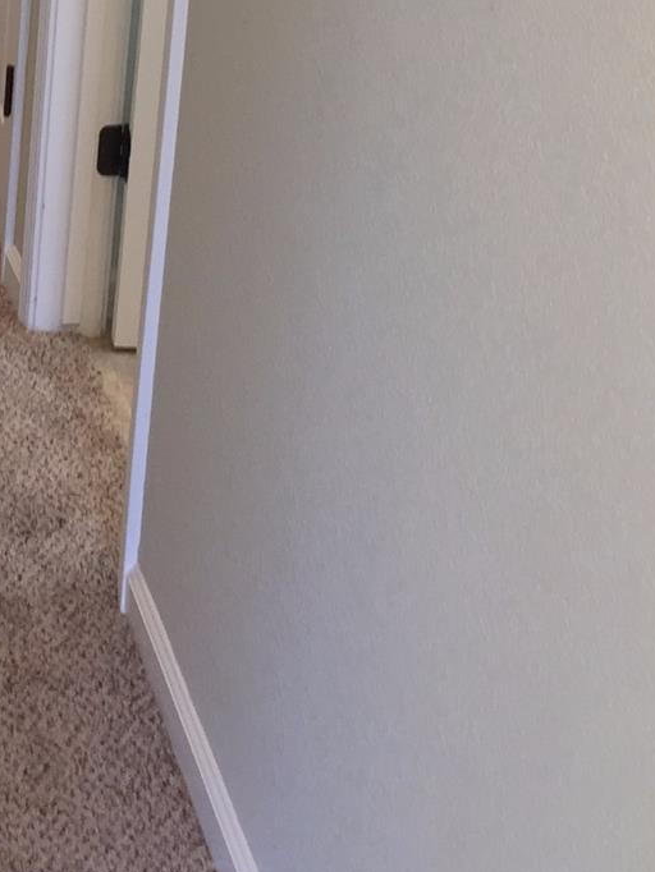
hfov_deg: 16.4
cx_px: -200
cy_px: -134
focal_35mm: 85
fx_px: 2143
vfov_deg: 21.6
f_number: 2.2
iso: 50
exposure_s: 1/30
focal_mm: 4.15
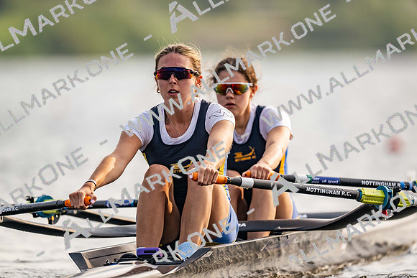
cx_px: 208
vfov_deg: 2.3
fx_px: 6951
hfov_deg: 3.4
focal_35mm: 600
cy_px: 139
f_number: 4
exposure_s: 1/2500
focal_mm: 600
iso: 280
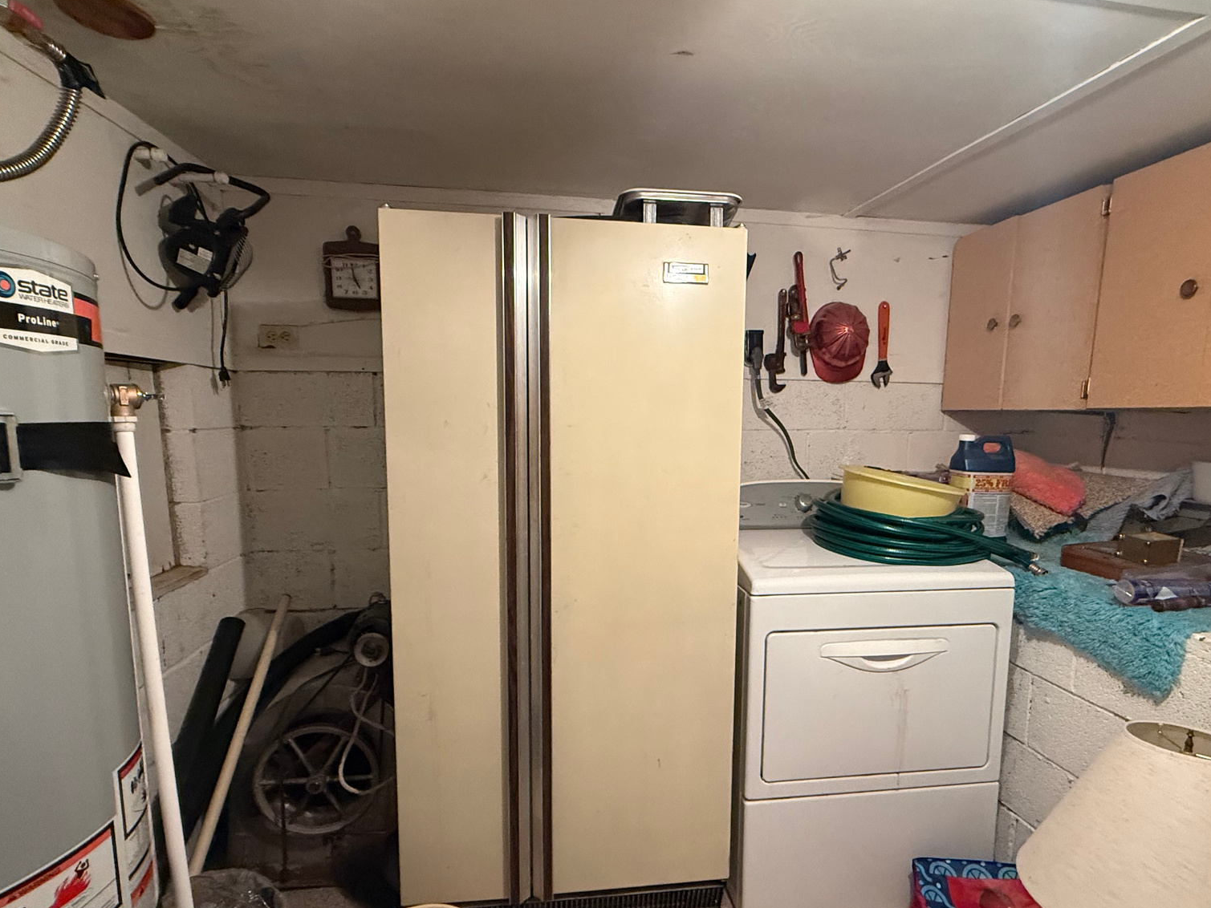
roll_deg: -1.5
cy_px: 508
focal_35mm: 19
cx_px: 644
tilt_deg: -8.4
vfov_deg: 68.5
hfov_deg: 84.6
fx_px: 665
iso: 640
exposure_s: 1/60
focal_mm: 2.22
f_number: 2.2
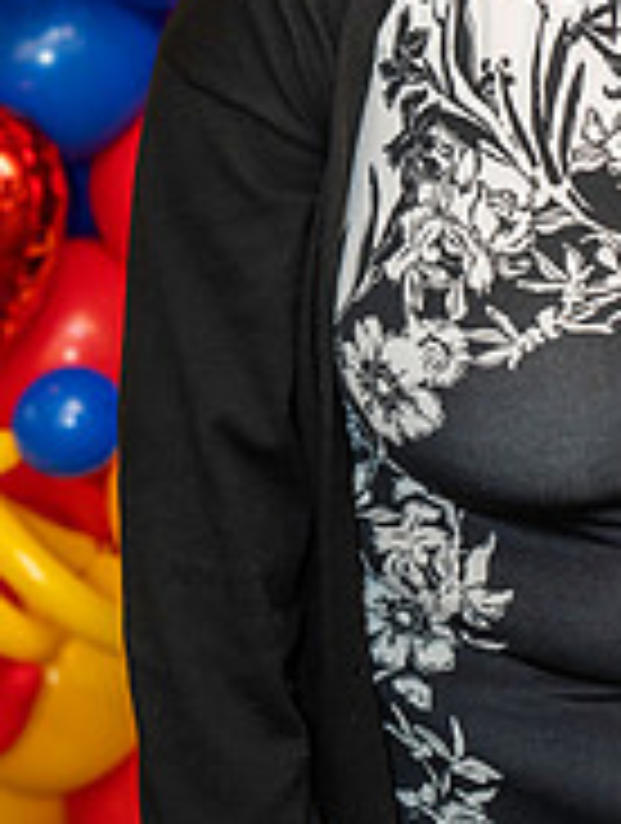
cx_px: 590
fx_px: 2980
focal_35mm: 125
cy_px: -95
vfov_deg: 15.3
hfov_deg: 11.8
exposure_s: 1/160
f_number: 4.5
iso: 1600
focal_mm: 53
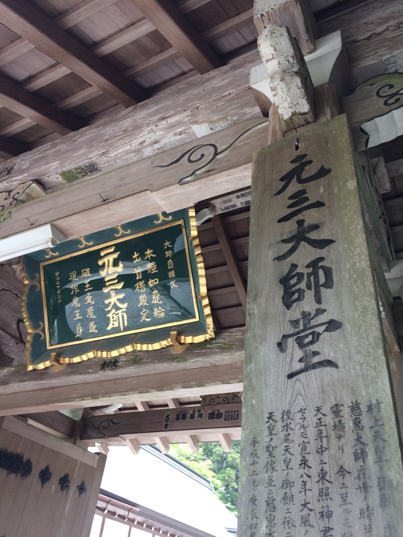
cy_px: 268
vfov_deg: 61.7
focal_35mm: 29
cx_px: 202
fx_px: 450
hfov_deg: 48.2
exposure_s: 1/60
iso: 40
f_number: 2.2
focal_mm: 4.15
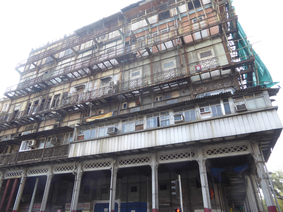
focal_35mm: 24
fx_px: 196
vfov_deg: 56.8
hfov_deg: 71.6
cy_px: 106
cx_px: 142
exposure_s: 1/125
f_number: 3.3
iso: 80
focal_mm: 4.3
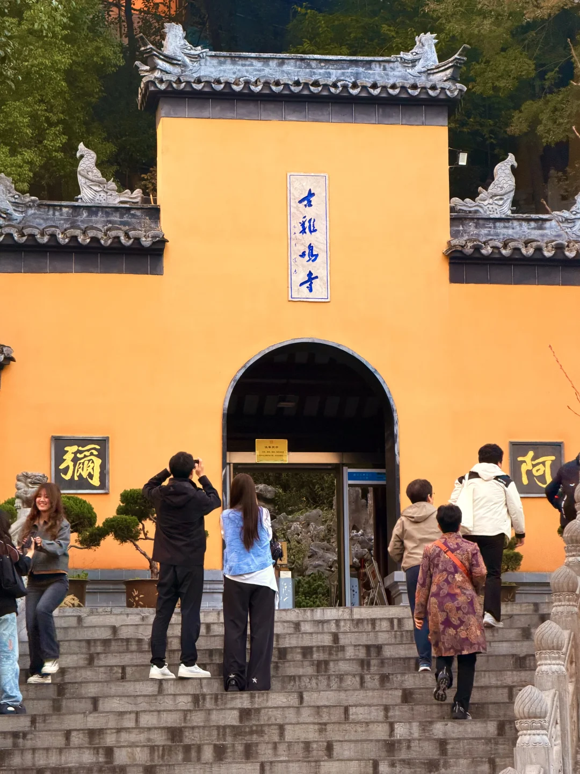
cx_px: 290
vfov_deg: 19.6
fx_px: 2234
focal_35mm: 100
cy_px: 387
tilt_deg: +11.7
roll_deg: +0.2
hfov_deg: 14.8
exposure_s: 1/121
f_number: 2.8
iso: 250
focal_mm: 16.89
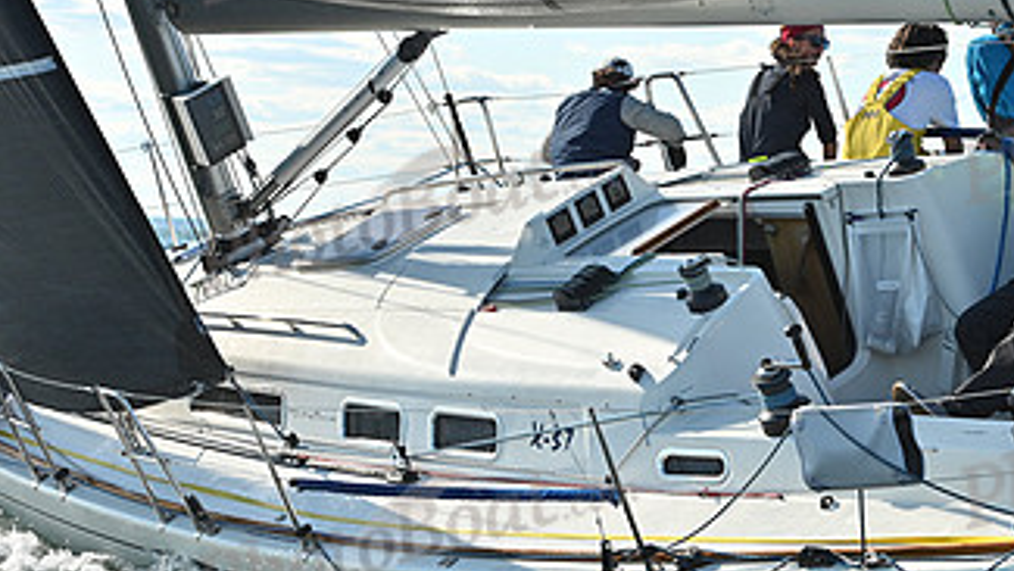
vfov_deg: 9.3
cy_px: 329
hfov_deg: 16.3
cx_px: 802
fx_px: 3523
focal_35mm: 131
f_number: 5.6
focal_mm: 70
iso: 320
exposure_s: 1/1250
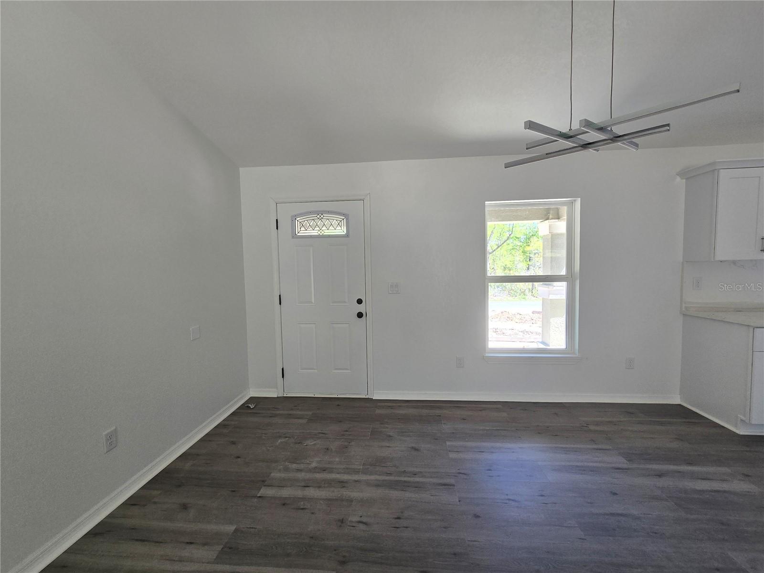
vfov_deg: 89.9
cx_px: 382
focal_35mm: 13
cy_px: 286
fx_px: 287
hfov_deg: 106.2
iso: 64
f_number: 2.2
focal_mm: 2.2
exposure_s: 1/120
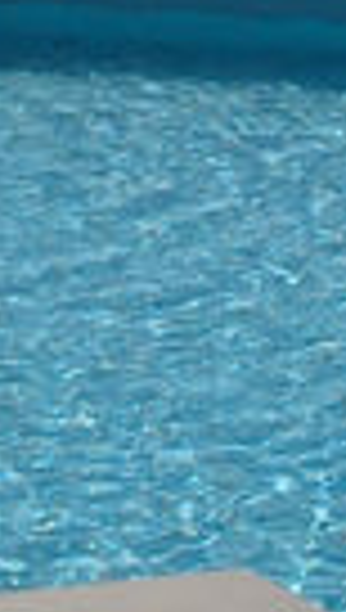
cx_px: -18
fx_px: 5372
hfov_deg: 3.7
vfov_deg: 6.5
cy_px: -40
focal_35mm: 331
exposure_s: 1/500
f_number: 11
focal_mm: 28
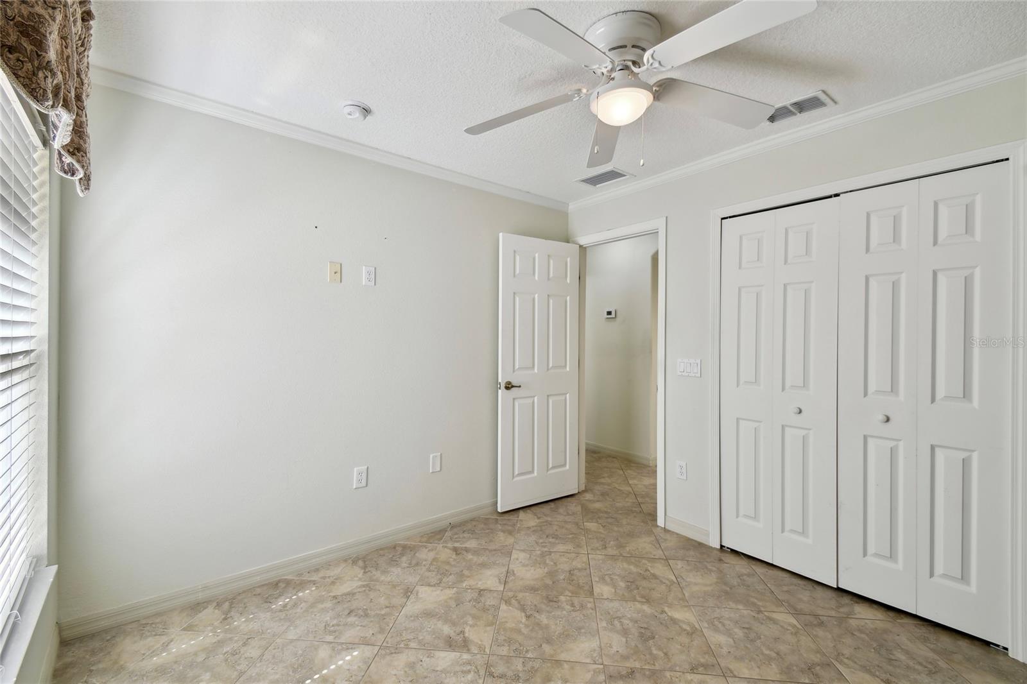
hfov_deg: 100.4
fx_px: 428
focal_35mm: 15
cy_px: 342
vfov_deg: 77.3
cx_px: 514
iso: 100
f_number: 7.1
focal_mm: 10
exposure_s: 1/25
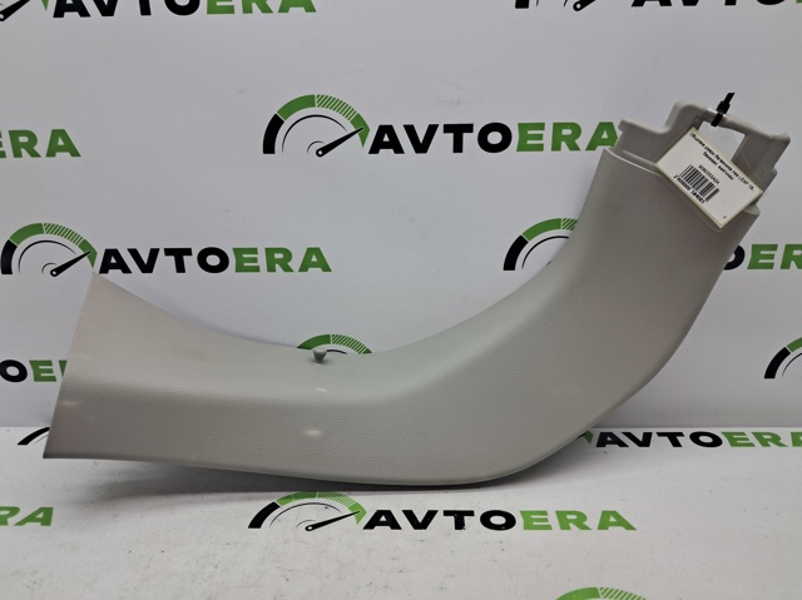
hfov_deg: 65.4
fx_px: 625
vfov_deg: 51.3
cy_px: 300
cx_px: 401
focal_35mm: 27
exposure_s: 1/100
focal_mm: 4
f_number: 1.8
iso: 50
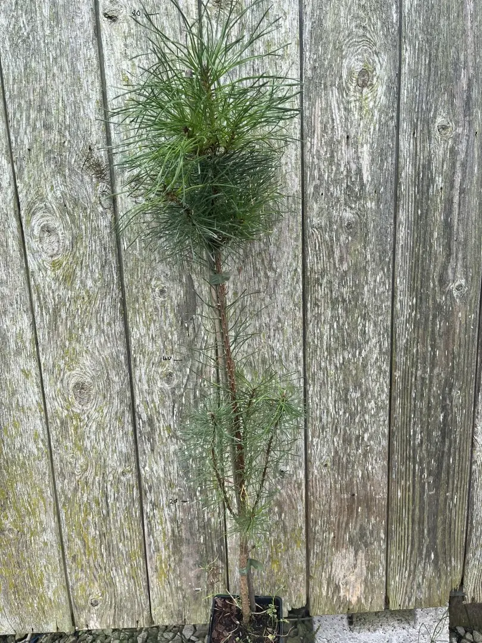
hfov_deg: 53.1
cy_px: 322
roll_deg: +1.7
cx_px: 241
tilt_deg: -12.2
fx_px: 483
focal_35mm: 26
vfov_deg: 67.3
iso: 50
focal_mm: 5.1
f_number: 1.6
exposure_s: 1/297
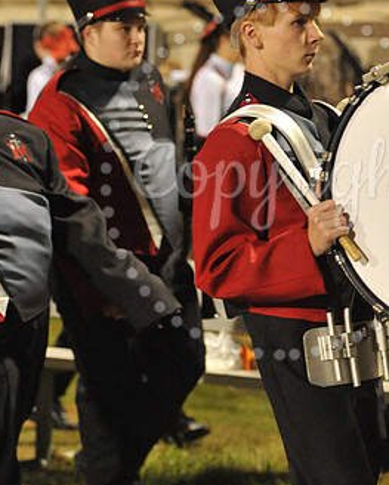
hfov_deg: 8.9
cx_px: 280
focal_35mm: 174
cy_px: 179
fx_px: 2501
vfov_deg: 11.1
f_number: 4
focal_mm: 105
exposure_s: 1/200
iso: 6400
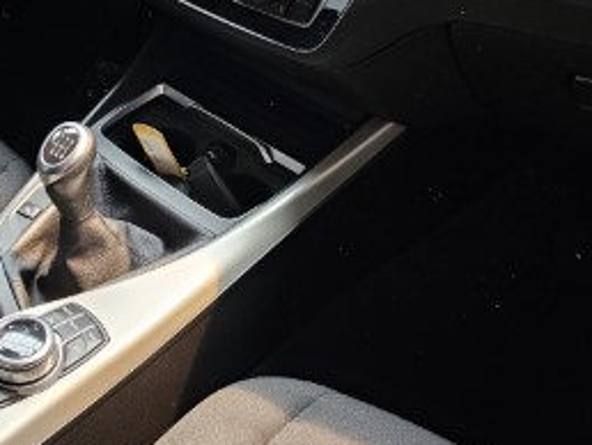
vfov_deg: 24.7
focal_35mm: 57
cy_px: 21
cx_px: 117
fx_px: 976
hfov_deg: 32.8
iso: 200
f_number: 1.7
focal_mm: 6.3
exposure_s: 1/100
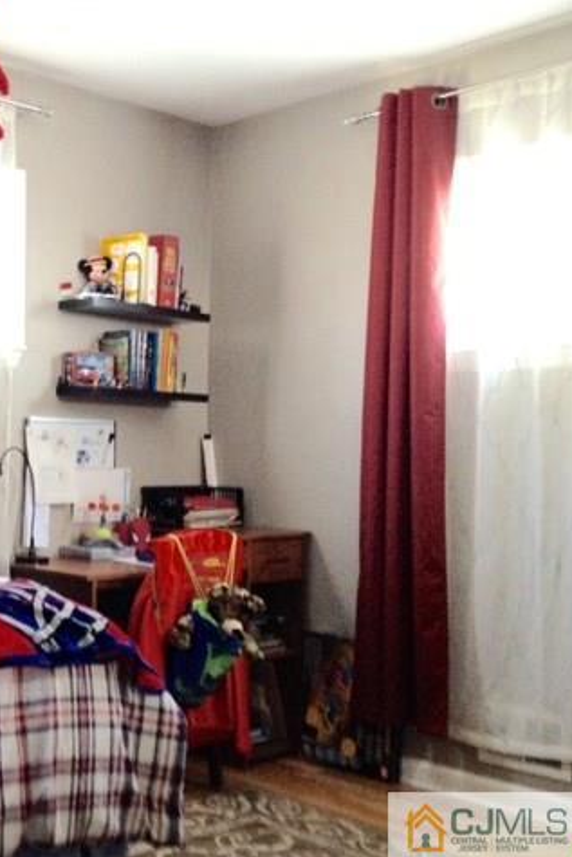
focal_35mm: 49
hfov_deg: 26.5
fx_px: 1167
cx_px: 42
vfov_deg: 40.3
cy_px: 429
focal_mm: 4.28
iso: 320
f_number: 2.4
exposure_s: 1/20
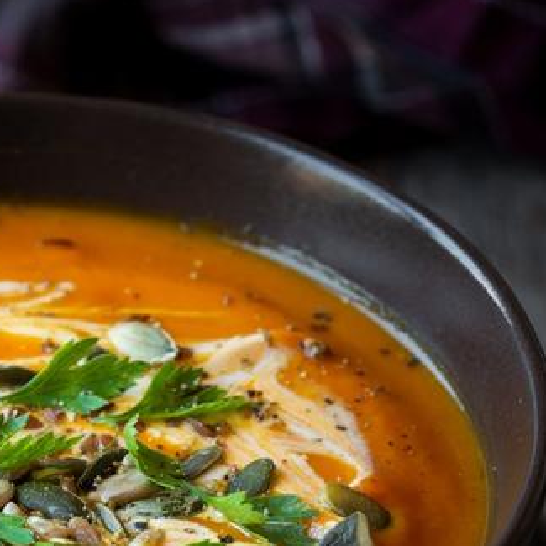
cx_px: -12
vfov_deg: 5.6
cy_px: 585
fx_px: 5603
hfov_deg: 5.6
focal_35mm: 314
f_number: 6.3
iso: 80
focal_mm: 100
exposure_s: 1/5
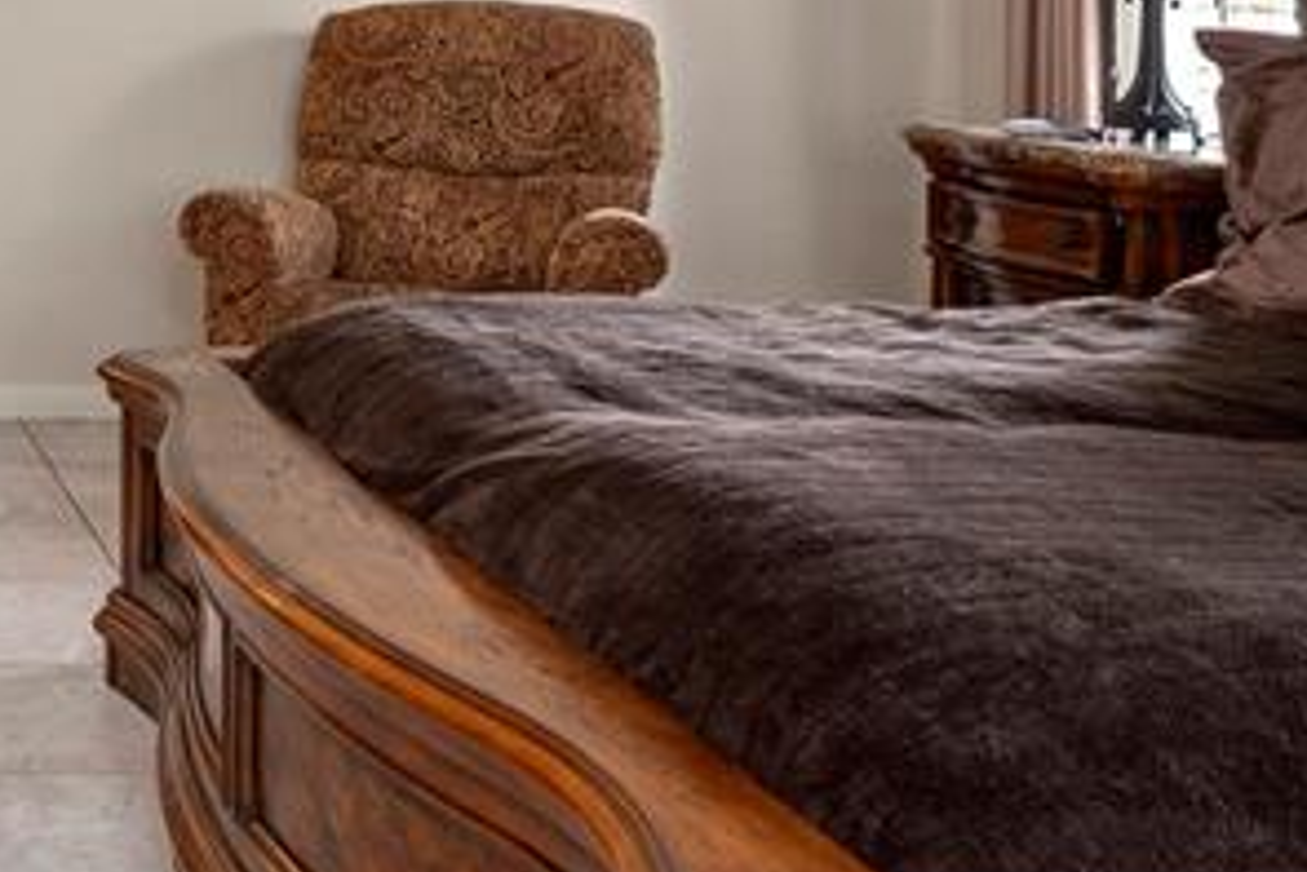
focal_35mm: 59
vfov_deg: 21.9
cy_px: -53
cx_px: -301
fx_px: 2143
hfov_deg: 28.9
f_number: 8
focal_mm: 17
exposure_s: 1/4
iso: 320
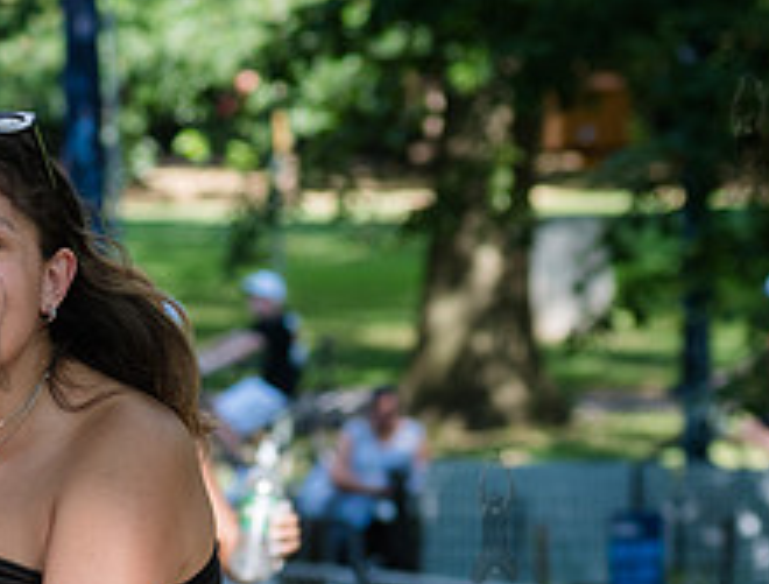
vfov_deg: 4.5
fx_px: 7408
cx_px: 66
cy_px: 618
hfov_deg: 5.9
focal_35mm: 332
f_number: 4.5
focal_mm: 92
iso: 500
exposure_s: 1/500
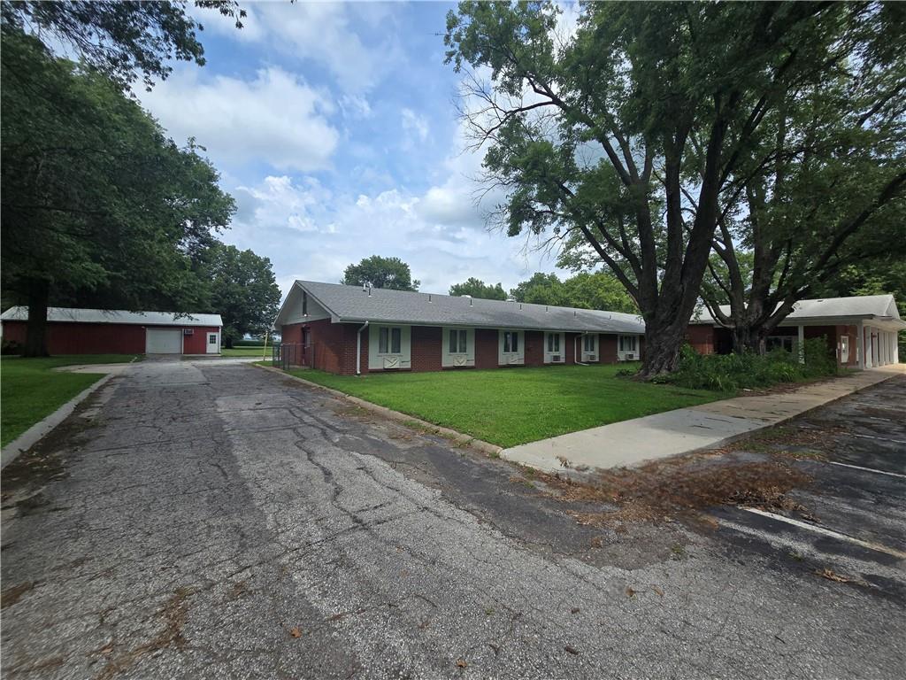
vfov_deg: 89.9
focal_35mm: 13
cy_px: 340
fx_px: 340
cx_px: 453
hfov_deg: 106.2
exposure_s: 1/2500
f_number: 2.2
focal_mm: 2.2
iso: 50
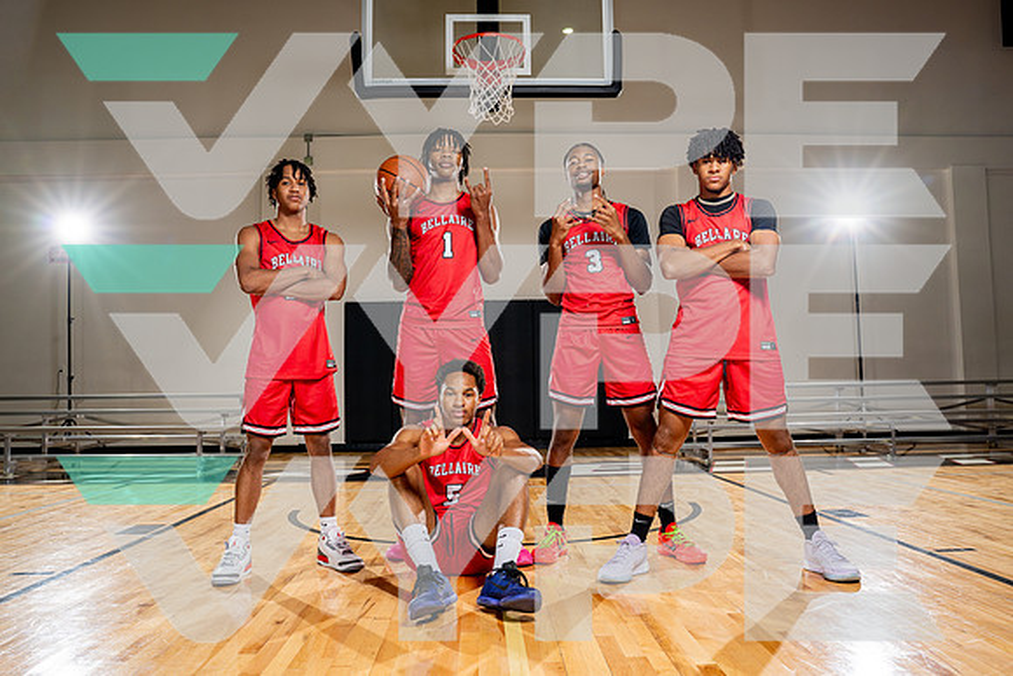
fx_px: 788
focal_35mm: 28
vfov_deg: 46.4
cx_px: 506
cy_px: 338
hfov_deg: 65.5
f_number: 7.1
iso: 250
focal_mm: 28
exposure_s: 1/250
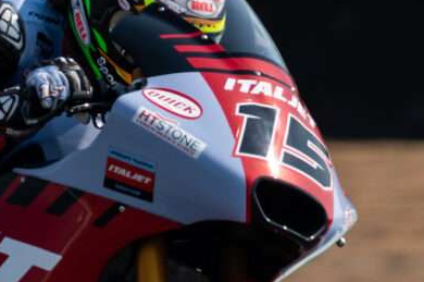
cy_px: 269
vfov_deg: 1.3
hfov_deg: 2.0
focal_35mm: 1050
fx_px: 12351
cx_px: -49
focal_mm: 400
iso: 100
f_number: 5
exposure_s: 1/1000
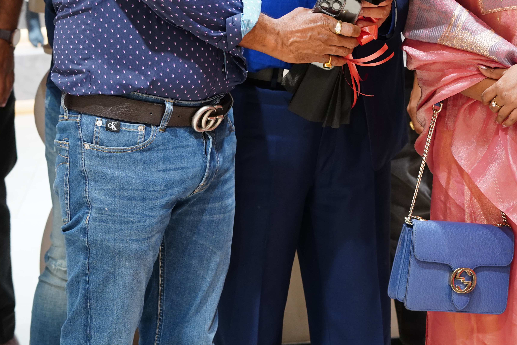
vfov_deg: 11.7
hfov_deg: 17.4
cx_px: 524
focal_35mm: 115
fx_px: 1652
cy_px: -48
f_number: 5
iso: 1250
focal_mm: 50
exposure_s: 1/100
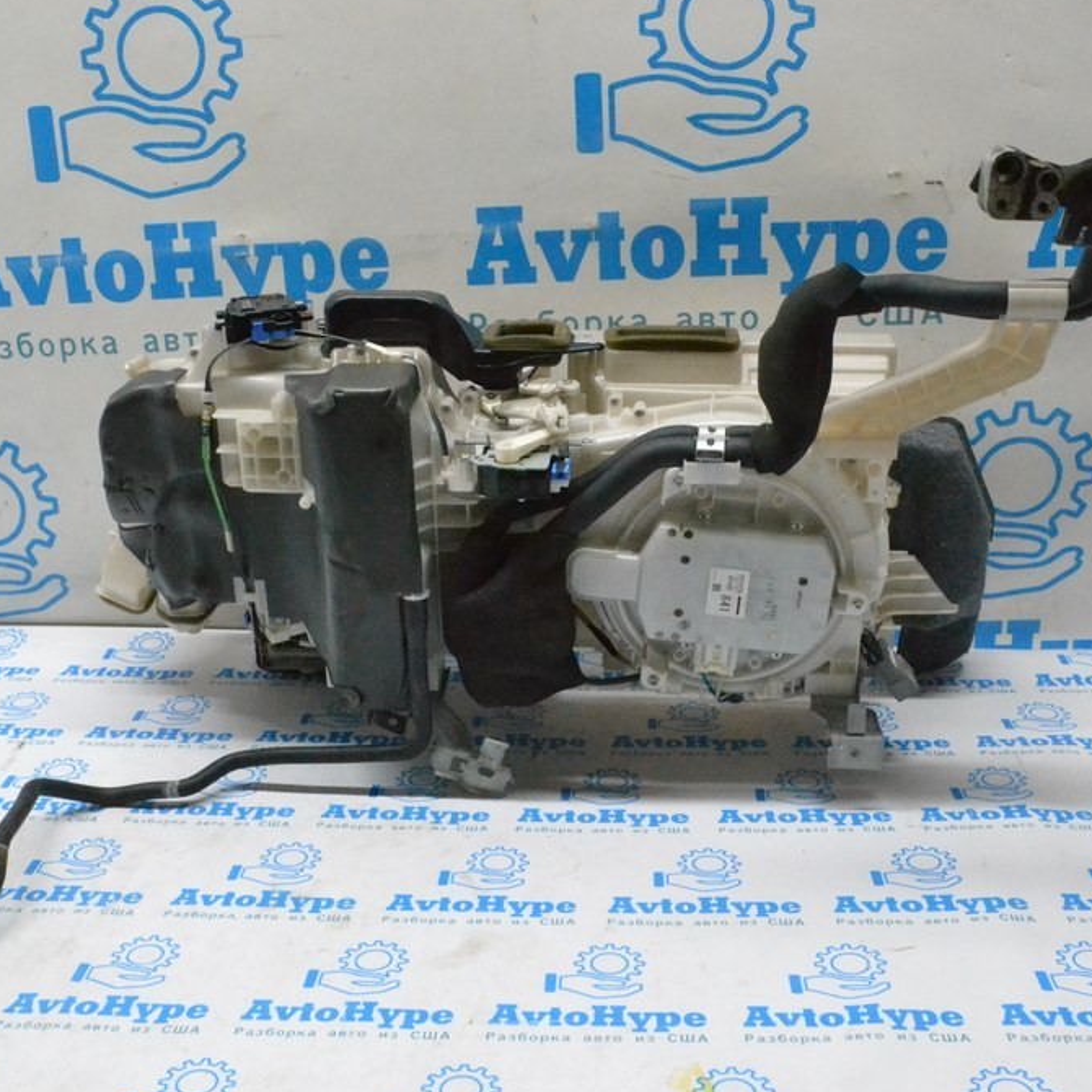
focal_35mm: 39
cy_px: 545
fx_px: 1392
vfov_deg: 42.8
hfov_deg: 42.8
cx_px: 504
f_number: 13
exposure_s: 1/160
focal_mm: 20
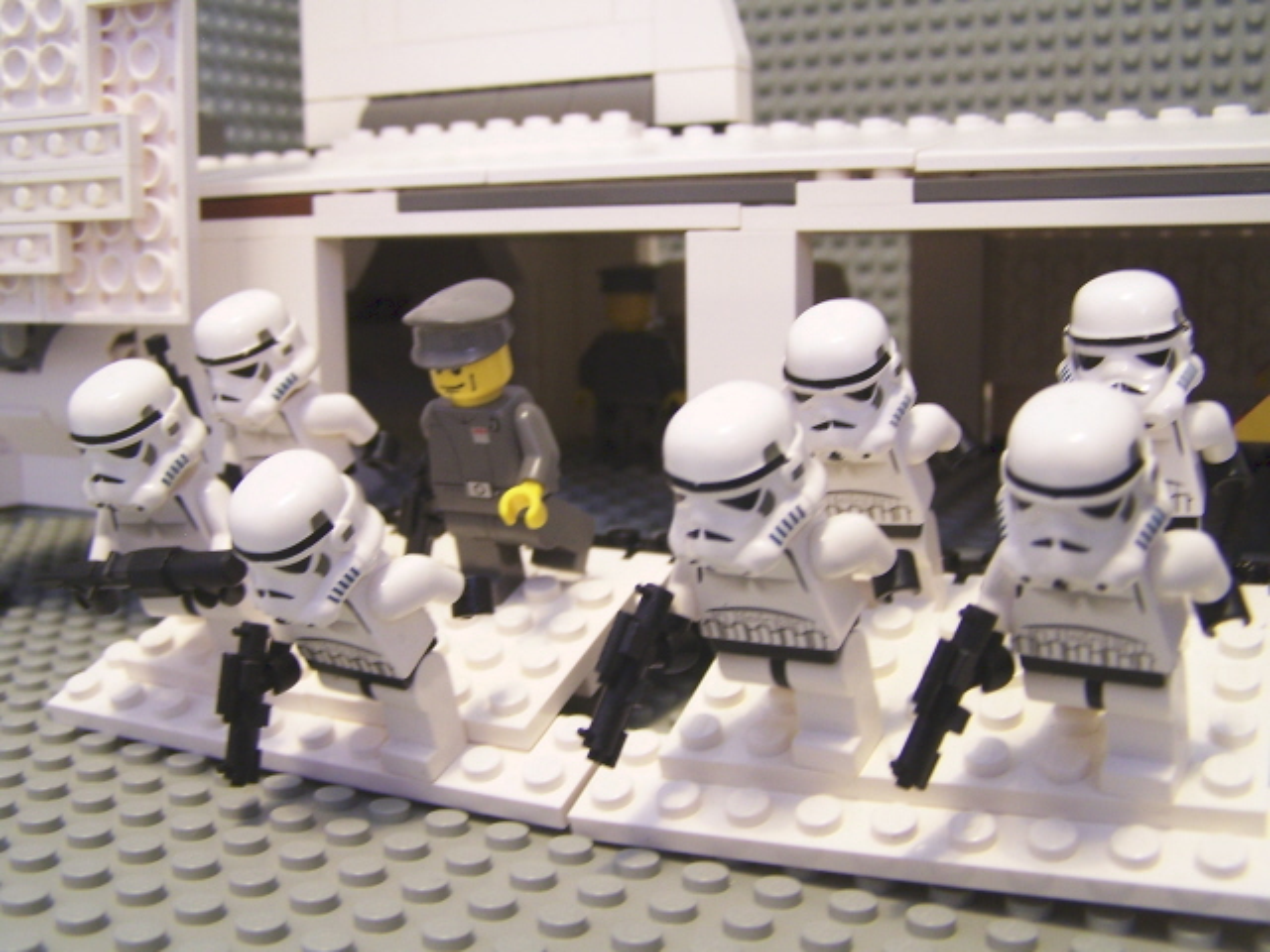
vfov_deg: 37.7
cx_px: 635
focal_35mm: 38
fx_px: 1394
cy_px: 476
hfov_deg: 49.0
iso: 140
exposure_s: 1/4
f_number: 2.8
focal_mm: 6.3
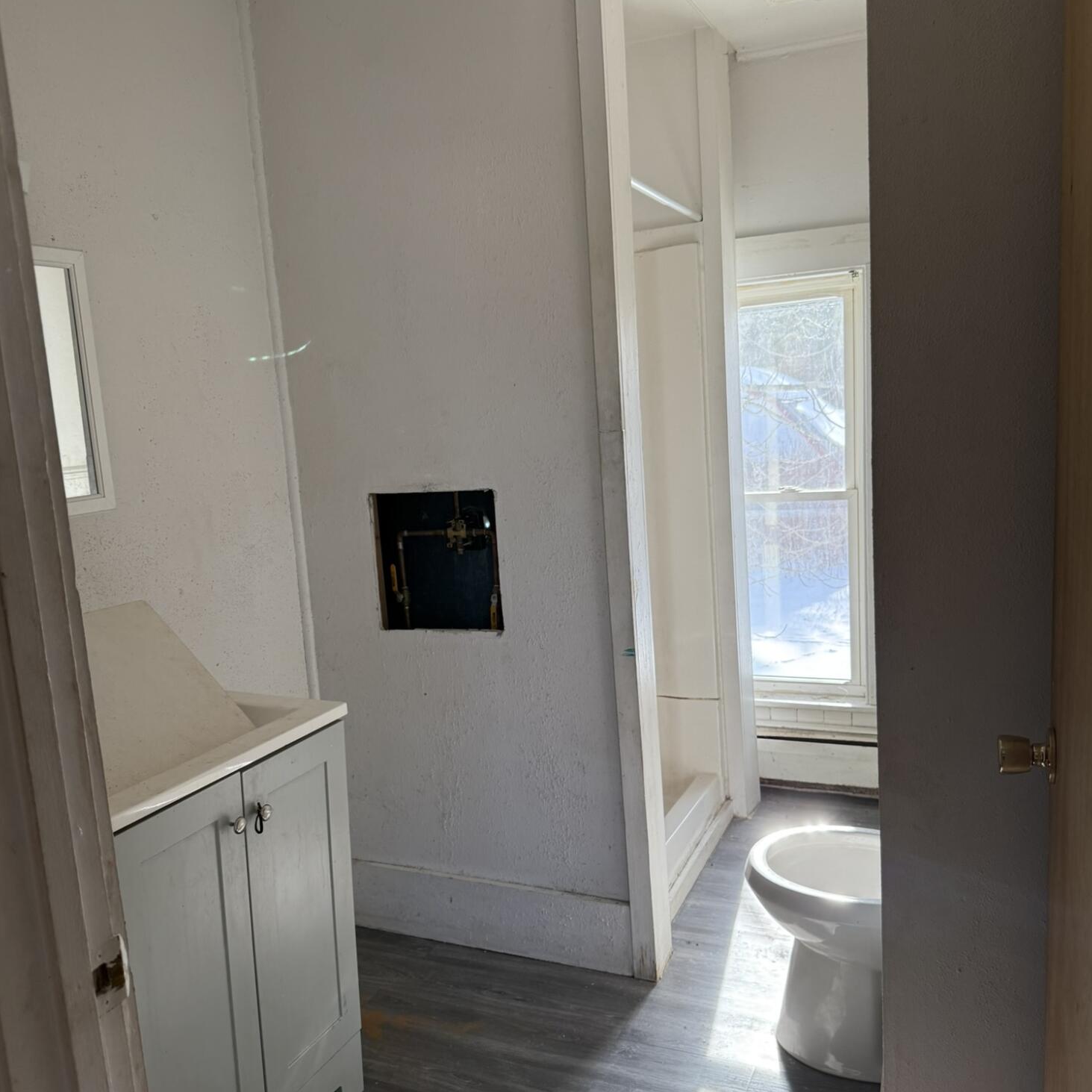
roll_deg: +3.7
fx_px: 1035
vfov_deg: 55.6
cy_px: 585
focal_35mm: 29
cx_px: 547
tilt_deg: -10.1
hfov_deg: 55.6
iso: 125
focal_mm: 6.76
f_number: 1.78
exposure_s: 1/237
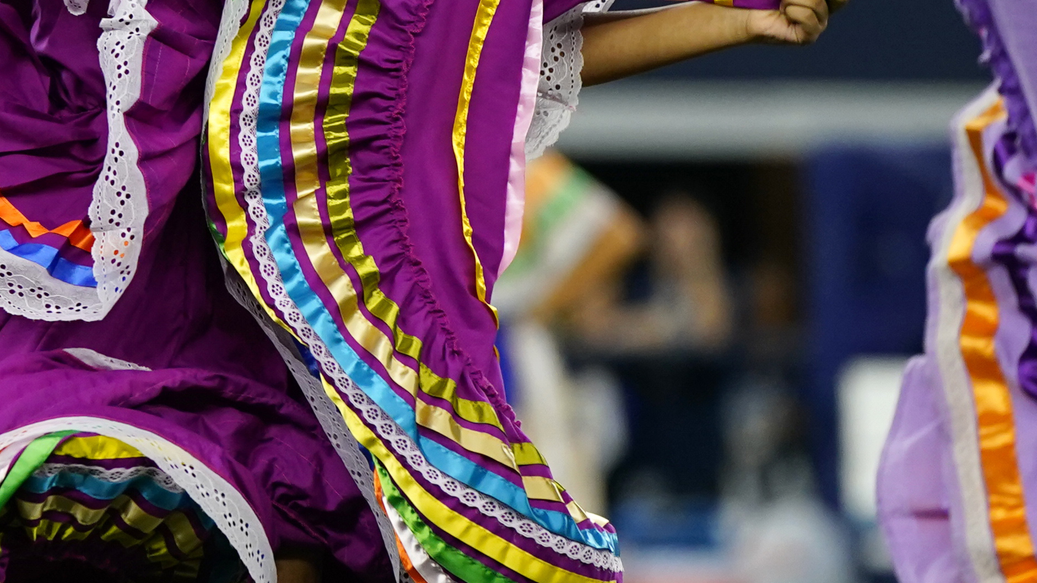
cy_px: 228
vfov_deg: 1.8
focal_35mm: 668
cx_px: 174
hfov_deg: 3.2
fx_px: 18365
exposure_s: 1/2000
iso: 2000
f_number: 2.8
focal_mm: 200
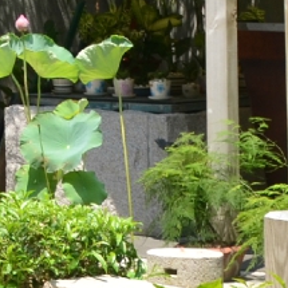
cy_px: -256
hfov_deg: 7.4
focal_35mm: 213
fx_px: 2005
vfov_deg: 7.9
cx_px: -547
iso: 200
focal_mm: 18
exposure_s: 1/250
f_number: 8
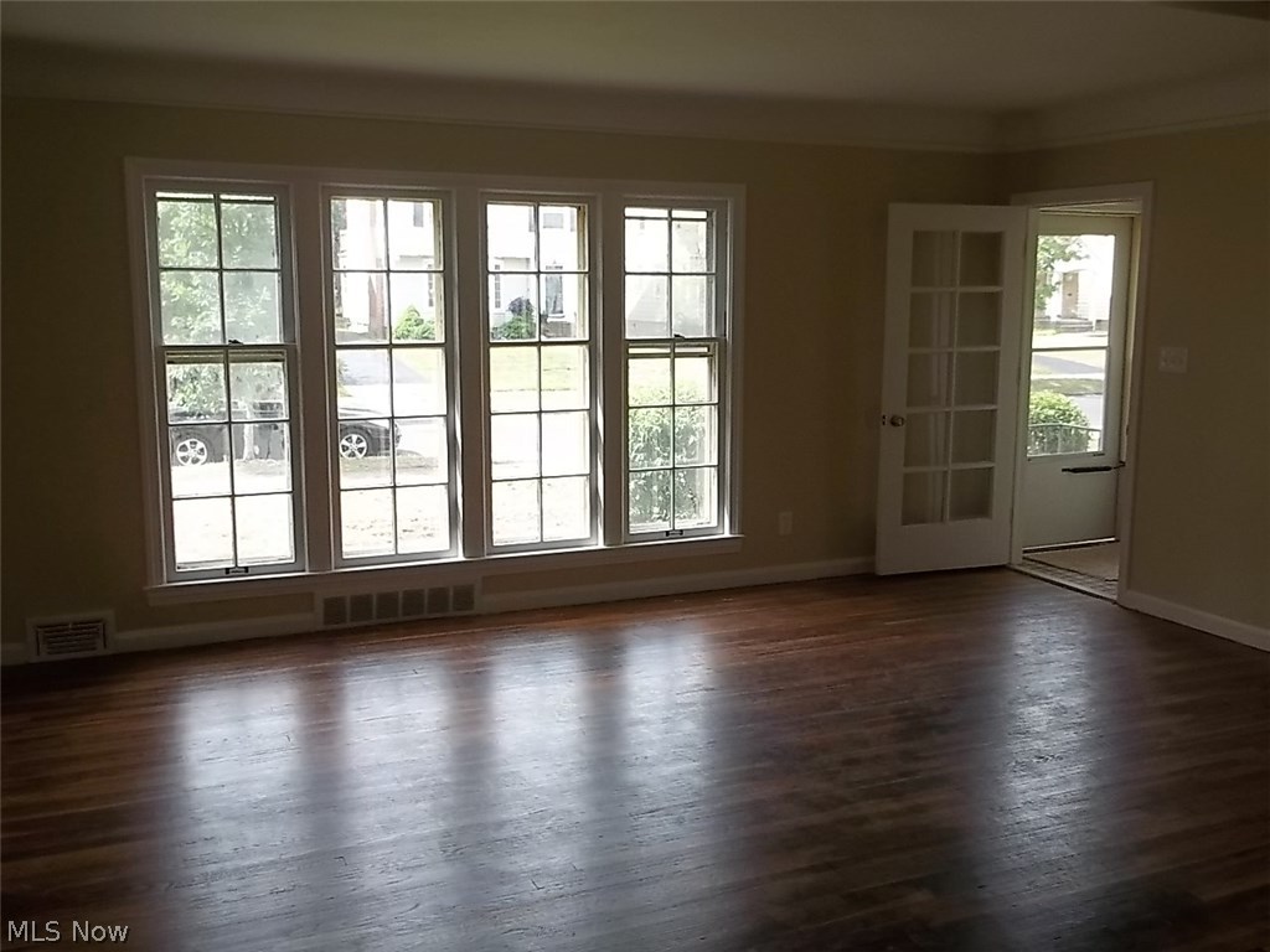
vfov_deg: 42.9
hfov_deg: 55.4
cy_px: 476
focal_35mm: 33
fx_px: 1211
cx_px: 635
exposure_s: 1/125
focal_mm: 5.9
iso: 80
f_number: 3.3
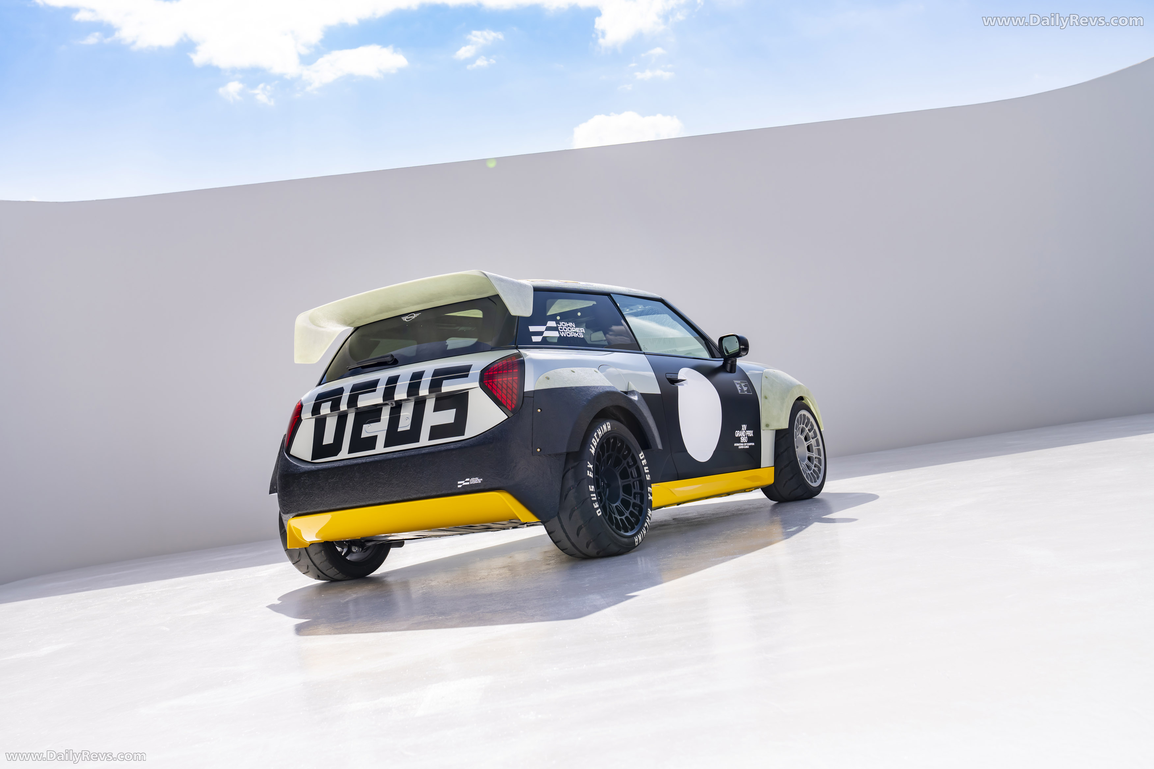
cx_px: 577
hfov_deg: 50.7
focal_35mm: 38
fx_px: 1218
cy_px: 384
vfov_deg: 35.1
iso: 100
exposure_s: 1/160
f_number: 5.6
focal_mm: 38
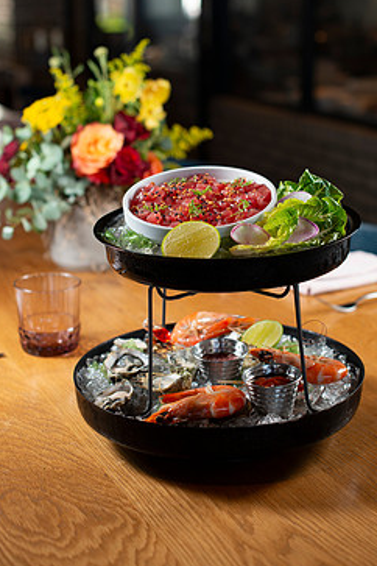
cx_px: 212
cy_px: 229
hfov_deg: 21.9
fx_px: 974
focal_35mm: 62
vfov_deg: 32.3
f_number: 3.2
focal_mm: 50
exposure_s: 1/200
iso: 200
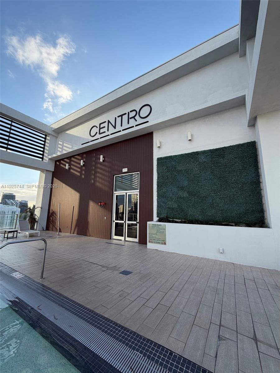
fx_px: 151
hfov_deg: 85.7
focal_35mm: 14
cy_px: 186
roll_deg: -1.4
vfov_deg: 102.1
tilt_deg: +9.8
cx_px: 140
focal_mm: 2.22
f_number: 2.2
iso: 40
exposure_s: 1/535
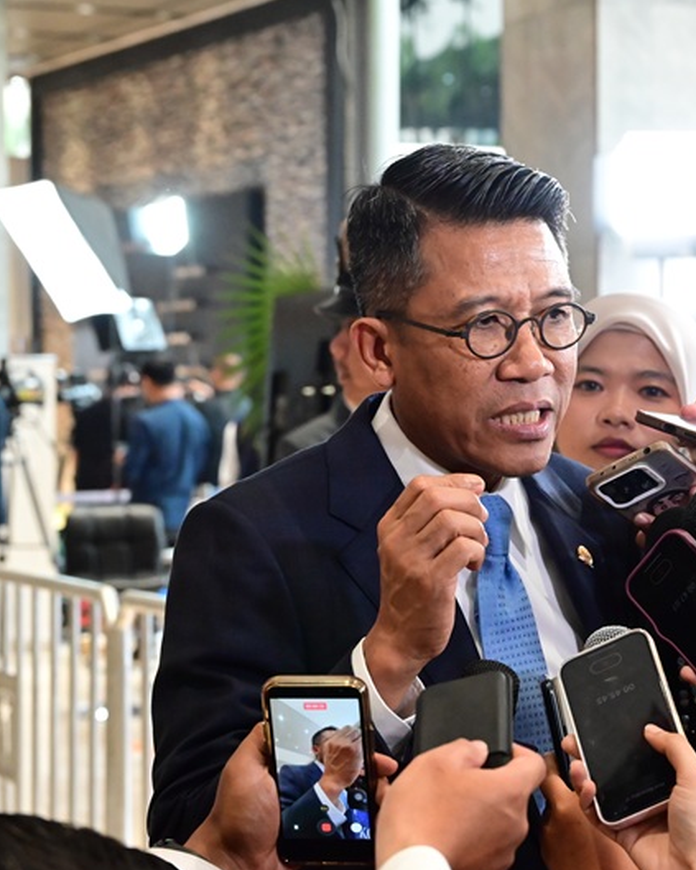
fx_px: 2524
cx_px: 479
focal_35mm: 98
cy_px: 435
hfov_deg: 15.7
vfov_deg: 19.6
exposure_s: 1/125
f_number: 7.1
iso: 8000
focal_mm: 69
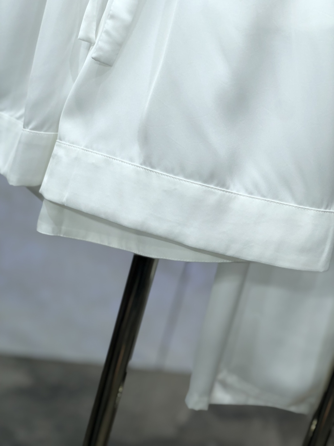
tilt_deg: -12.6
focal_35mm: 52
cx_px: 167
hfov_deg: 28.0
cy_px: 223
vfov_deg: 36.8
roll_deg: -15.0
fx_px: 669
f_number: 2.4
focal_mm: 6
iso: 16
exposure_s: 1/750
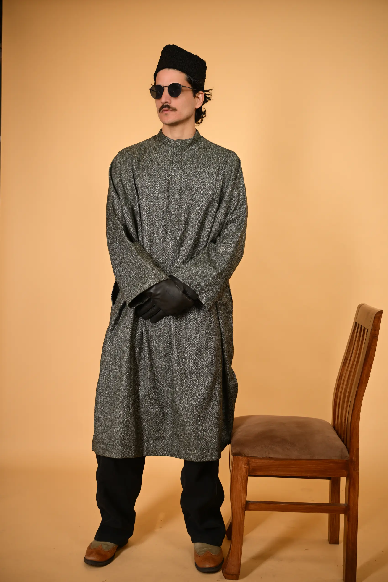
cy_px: 291
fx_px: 679
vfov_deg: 46.4
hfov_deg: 31.9
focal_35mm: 42
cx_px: 194
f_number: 2.8
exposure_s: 1/320
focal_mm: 42
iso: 250
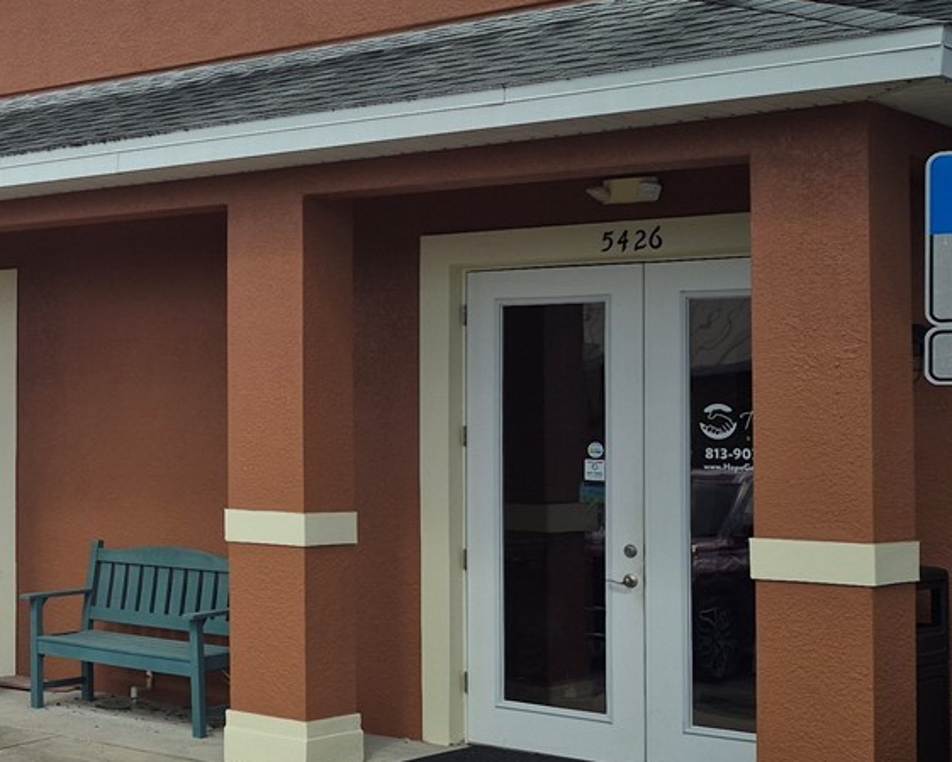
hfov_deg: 26.3
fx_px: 1804
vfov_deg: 23.9
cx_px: -192
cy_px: 392
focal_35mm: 64
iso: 25
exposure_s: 1/1560
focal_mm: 5.4
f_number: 1.8
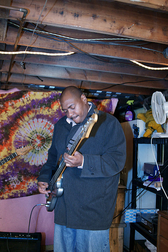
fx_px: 294
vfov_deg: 46.4
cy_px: 126
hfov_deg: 31.9
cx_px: 84
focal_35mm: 42
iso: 800
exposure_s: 1/25
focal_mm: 28
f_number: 2.8
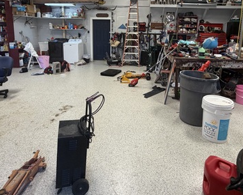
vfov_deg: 55.0
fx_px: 180
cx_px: 131
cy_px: 57
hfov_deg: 68.0
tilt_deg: -9.5
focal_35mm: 25
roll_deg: -0.8
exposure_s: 1/121
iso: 160
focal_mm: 2.22
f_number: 2.2
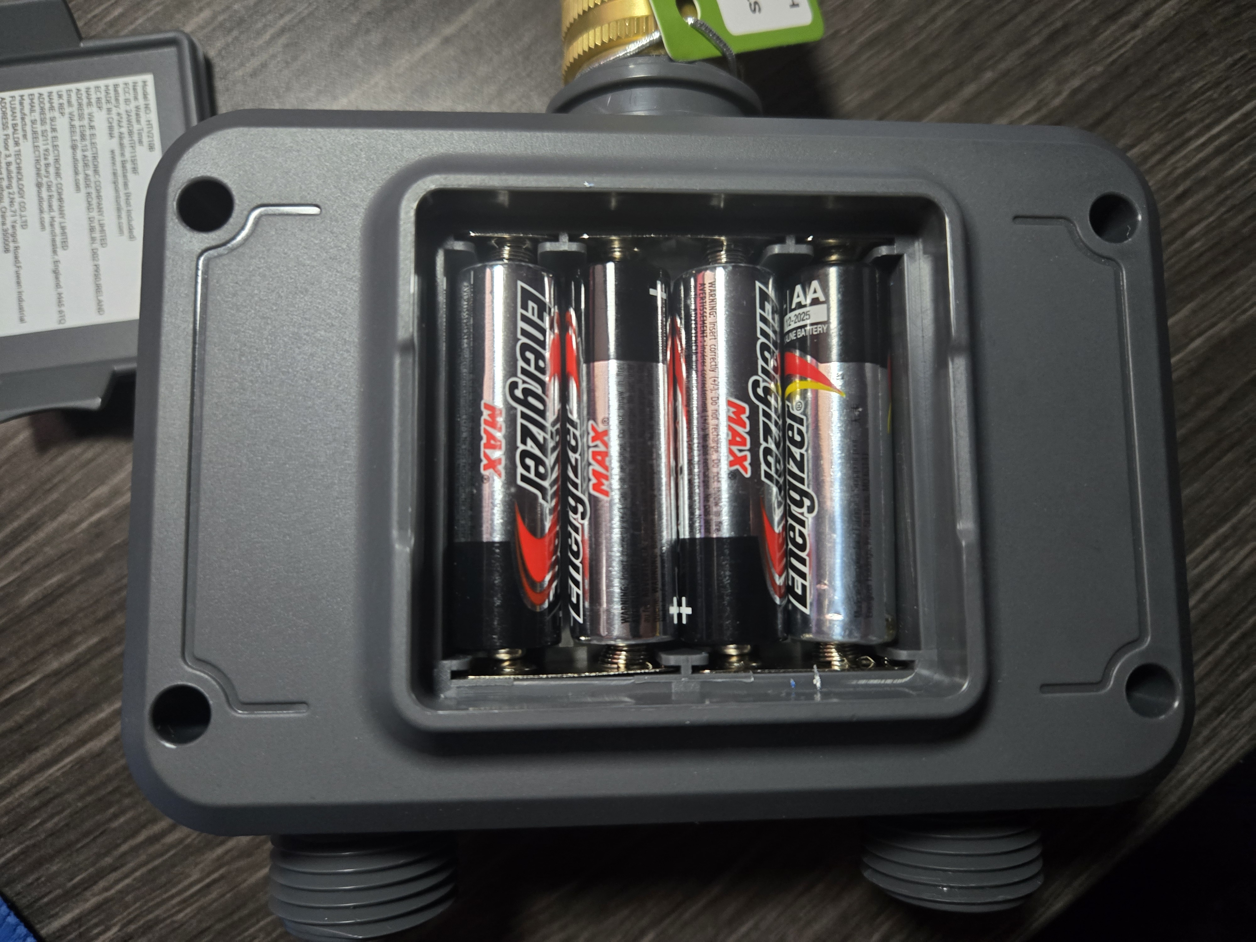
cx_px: 628
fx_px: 835
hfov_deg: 73.9
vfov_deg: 58.9
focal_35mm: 23
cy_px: 471
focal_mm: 5.4
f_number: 1.8
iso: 400
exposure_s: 1/30.2
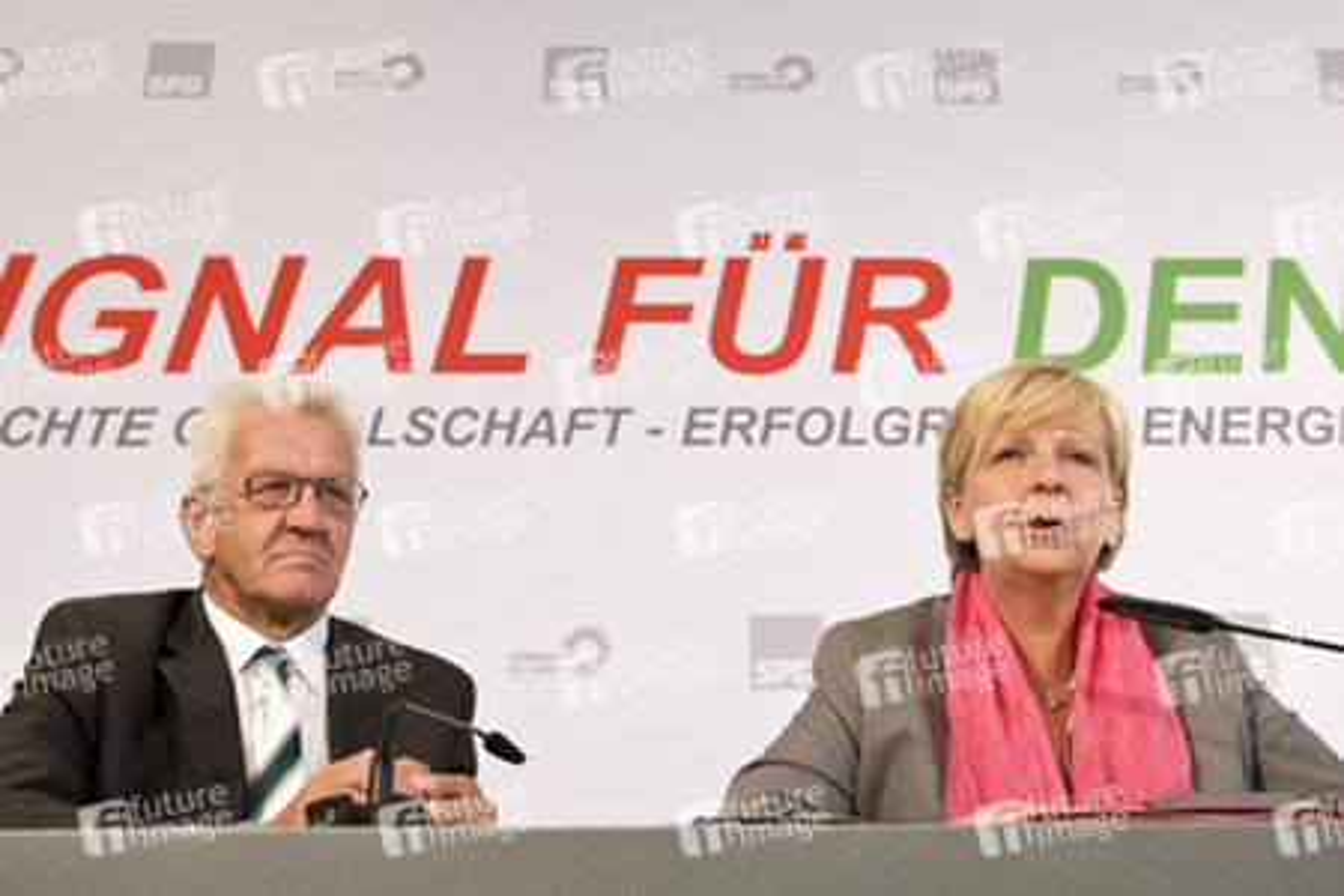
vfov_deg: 37.9
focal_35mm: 35
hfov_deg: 54.4
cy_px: 448
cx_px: 672
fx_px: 1307
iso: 1600
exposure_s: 1/1000
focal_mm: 35
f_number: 3.5
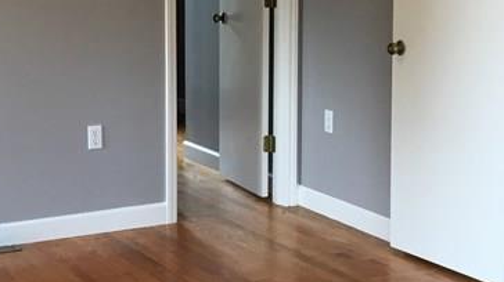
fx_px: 1188
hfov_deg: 23.9
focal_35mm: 89
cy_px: 131
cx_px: 199
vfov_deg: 13.6
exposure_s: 1/30
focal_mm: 4.15
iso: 32
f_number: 2.2
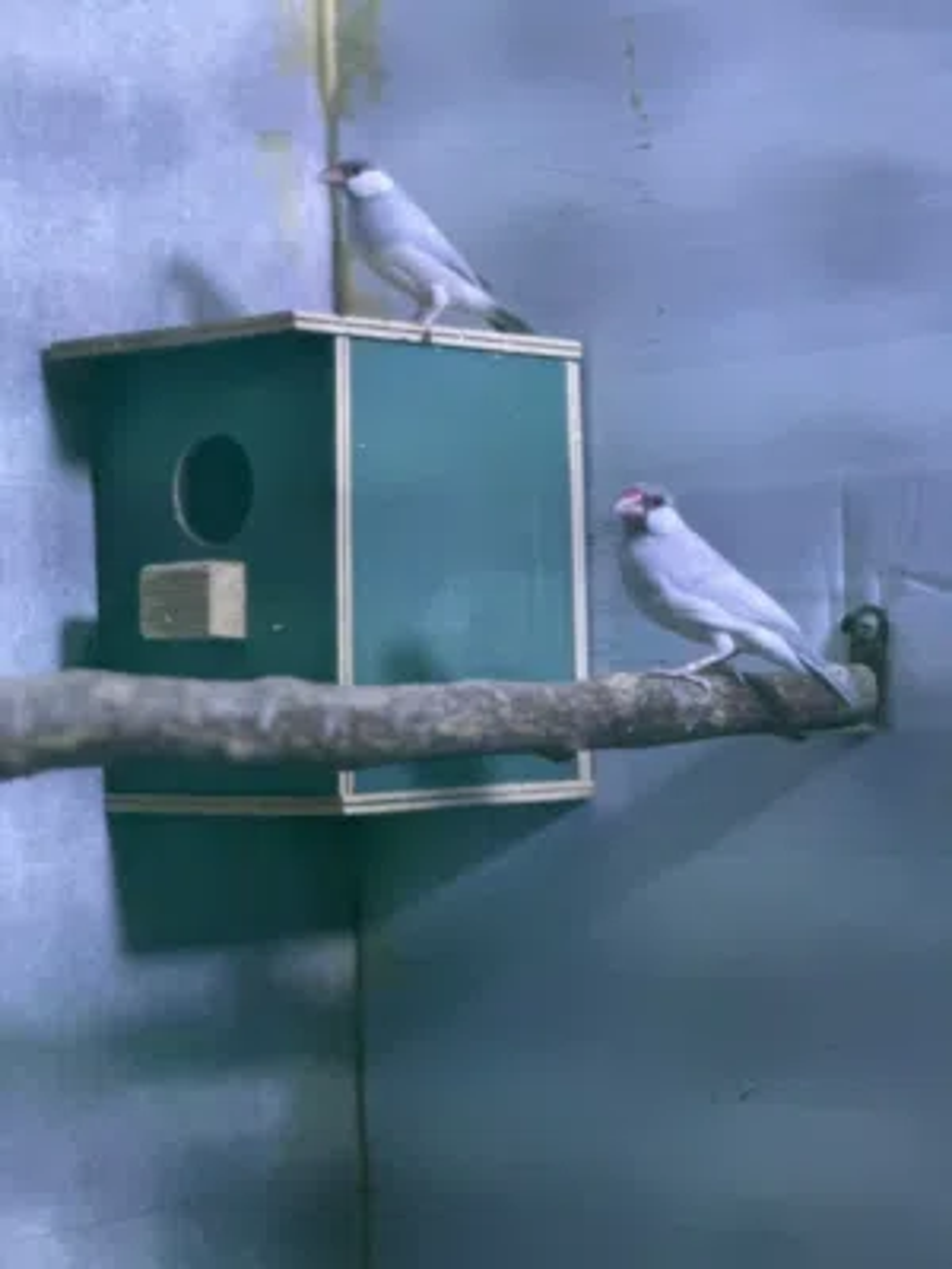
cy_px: 634
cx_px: 476
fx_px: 2824
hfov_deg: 19.1
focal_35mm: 77
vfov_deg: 25.3
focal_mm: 9
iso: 400
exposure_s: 1/17
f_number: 2.8
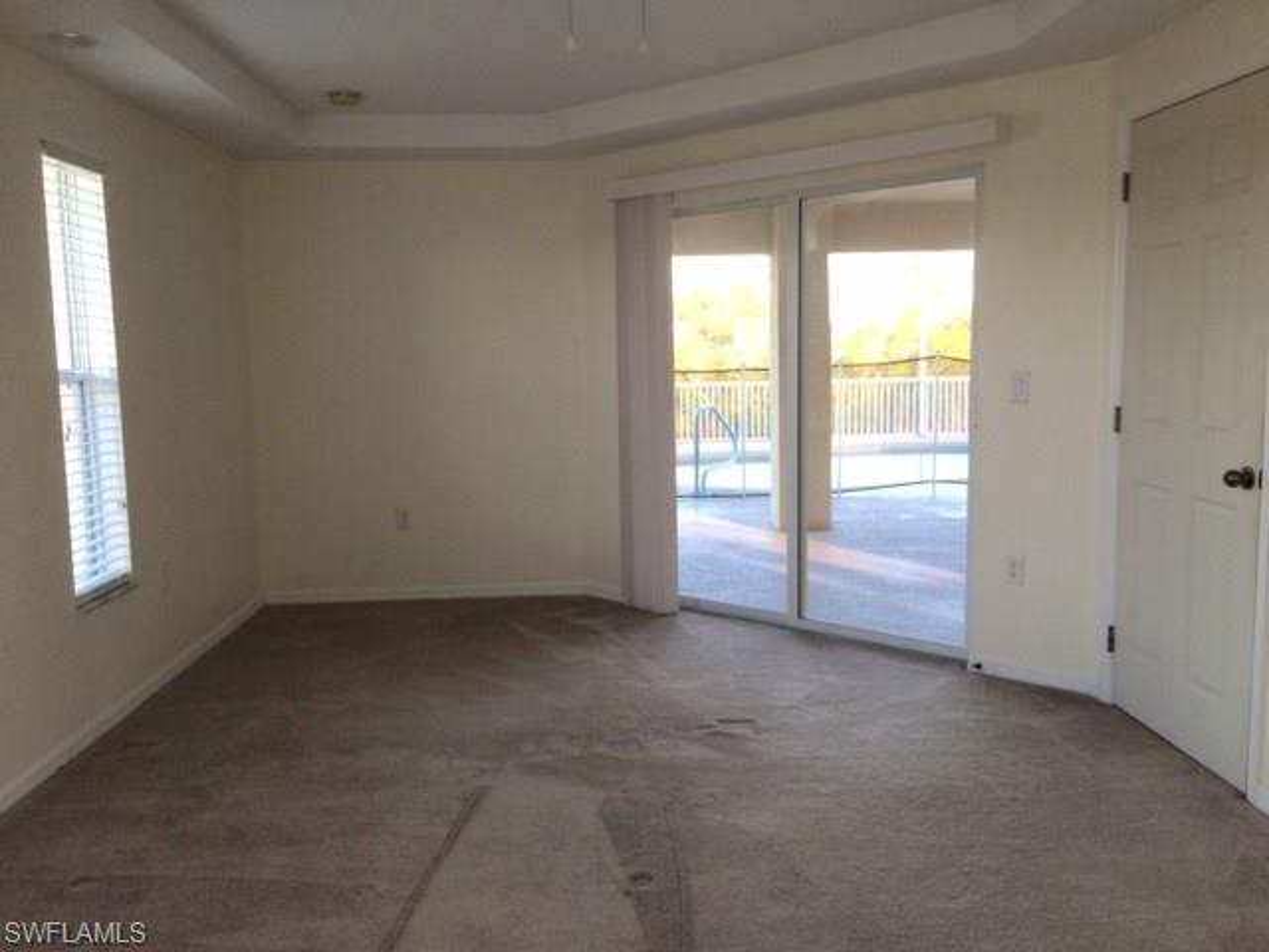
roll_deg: +2.3
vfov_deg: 48.2
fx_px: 1063
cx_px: 634
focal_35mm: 29
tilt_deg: -6.5
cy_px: 476
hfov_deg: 61.7
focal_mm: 4.15
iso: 32
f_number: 2.2
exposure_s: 1/30
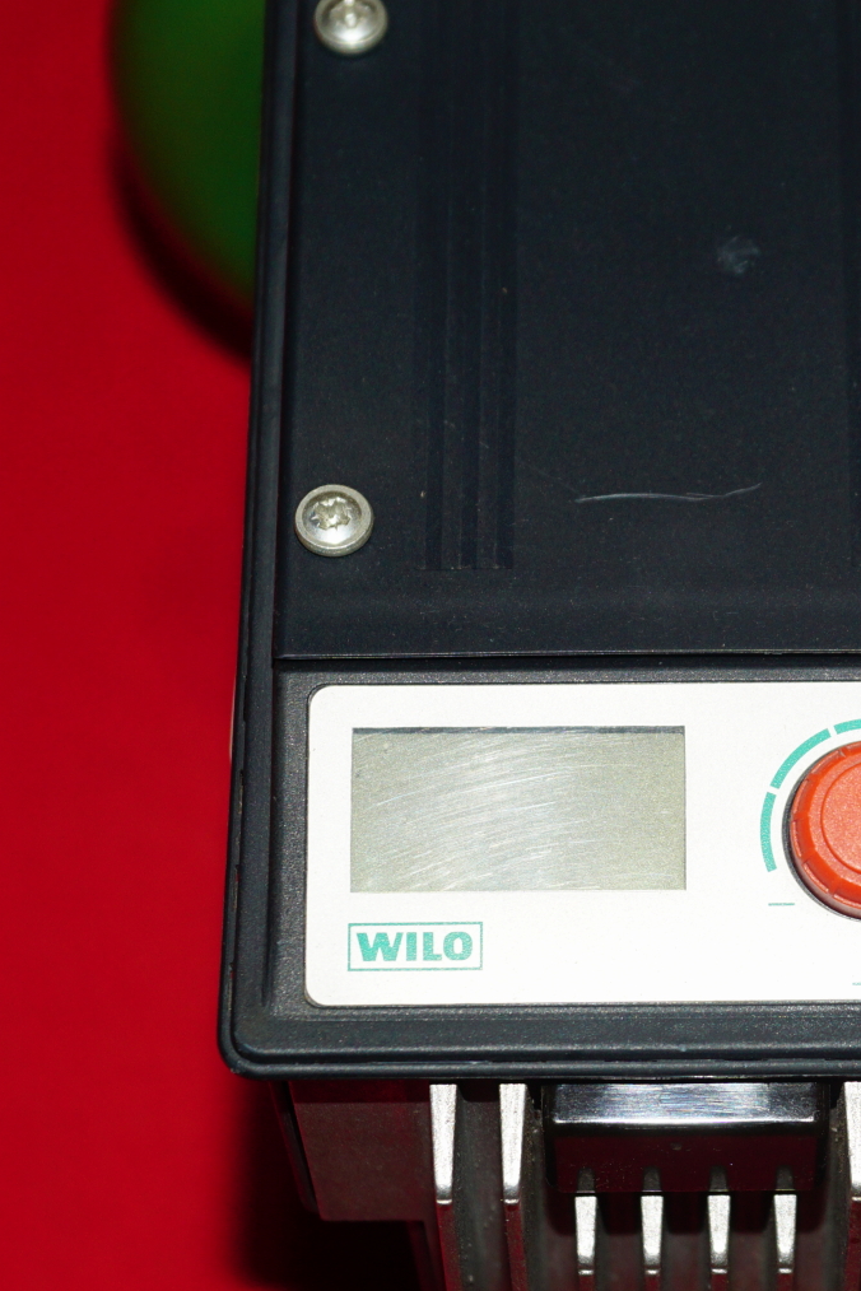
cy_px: 721
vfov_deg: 14.4
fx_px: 5094
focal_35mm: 142
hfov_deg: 9.6
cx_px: 694
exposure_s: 1/60
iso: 320
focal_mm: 50
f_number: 5
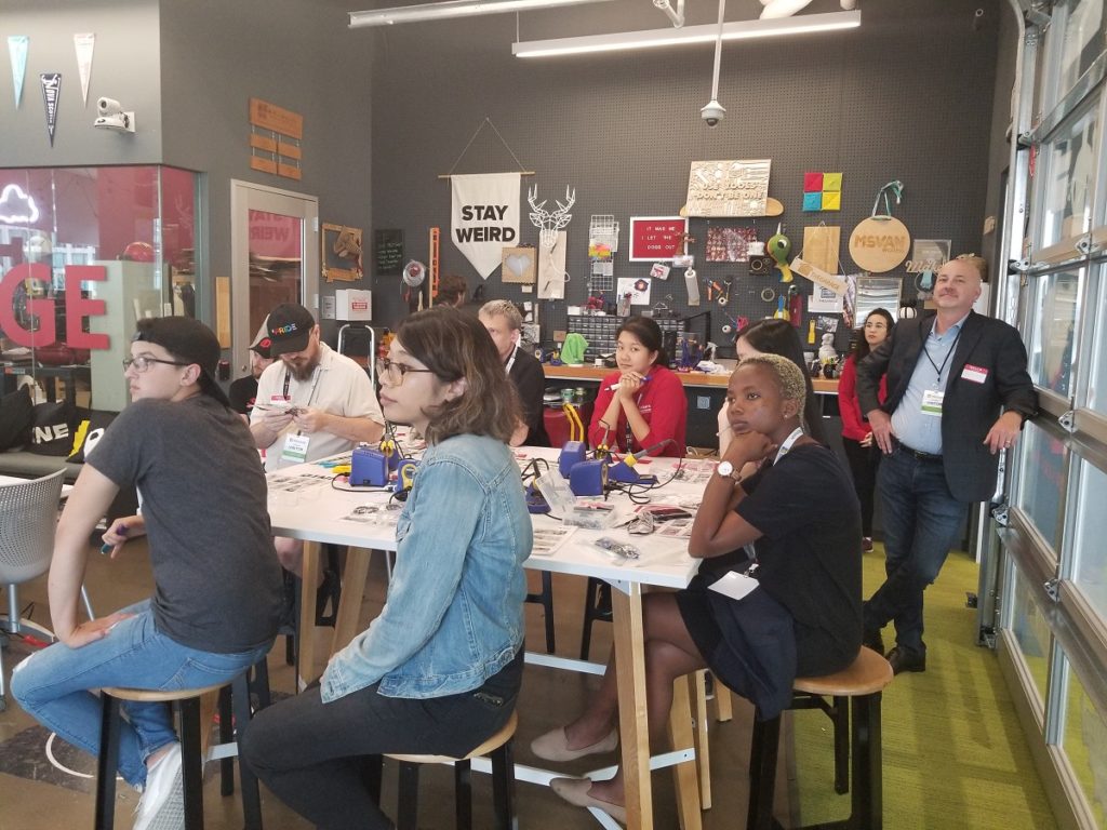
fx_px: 831
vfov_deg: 53.1
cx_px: 554
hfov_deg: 67.3
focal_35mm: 26
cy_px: 415
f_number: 1.7
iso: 200
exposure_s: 1/60
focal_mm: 4.25
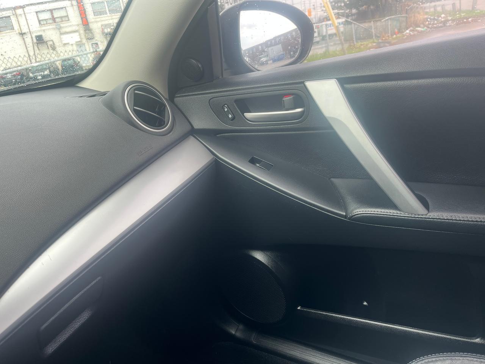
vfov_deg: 53.1
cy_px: 182
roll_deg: +9.5
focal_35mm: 26
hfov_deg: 67.3
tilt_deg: -21.7
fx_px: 364
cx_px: 242
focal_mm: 5.1
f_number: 1.6
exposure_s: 1/122
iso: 40
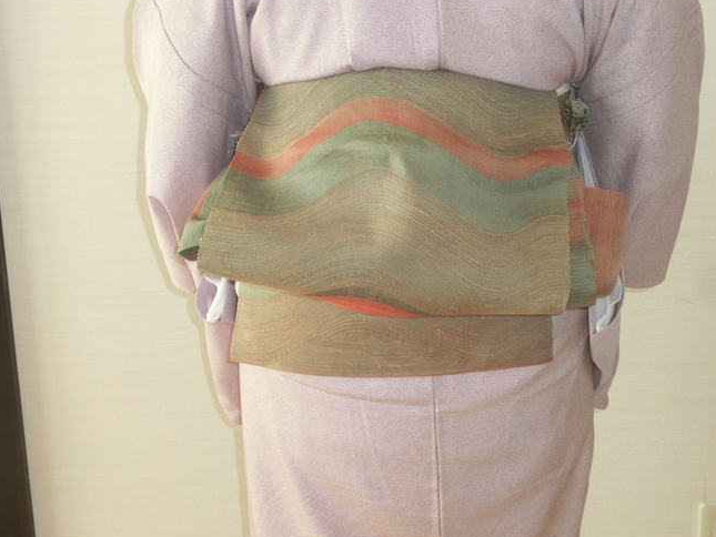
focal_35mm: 62
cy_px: 211
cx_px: 389
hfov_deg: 31.2
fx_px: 1283
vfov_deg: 23.6
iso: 400
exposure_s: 1/60
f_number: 4.3
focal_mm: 9.16
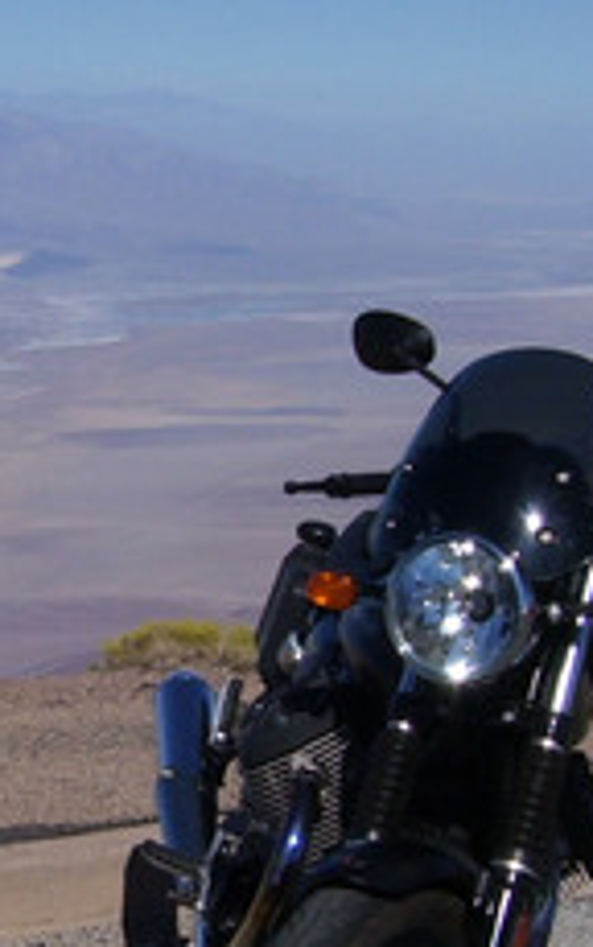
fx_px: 2815
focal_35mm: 109
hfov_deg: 11.9
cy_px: 626
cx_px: -12
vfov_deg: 19.0
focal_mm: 6
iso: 80
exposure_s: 1/1500
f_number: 4.8
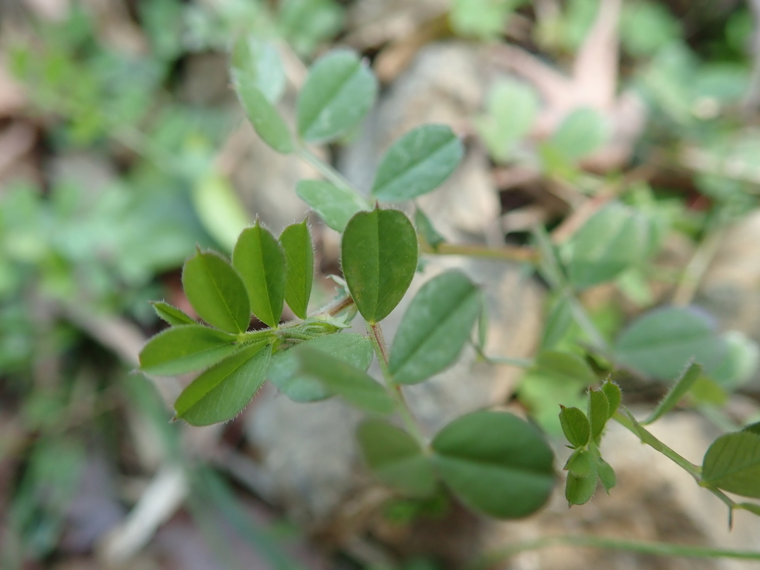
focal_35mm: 30
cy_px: 285
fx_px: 659
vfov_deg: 46.8
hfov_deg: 60.0
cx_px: 380
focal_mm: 5.5
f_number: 2.3
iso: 200
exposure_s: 1/125
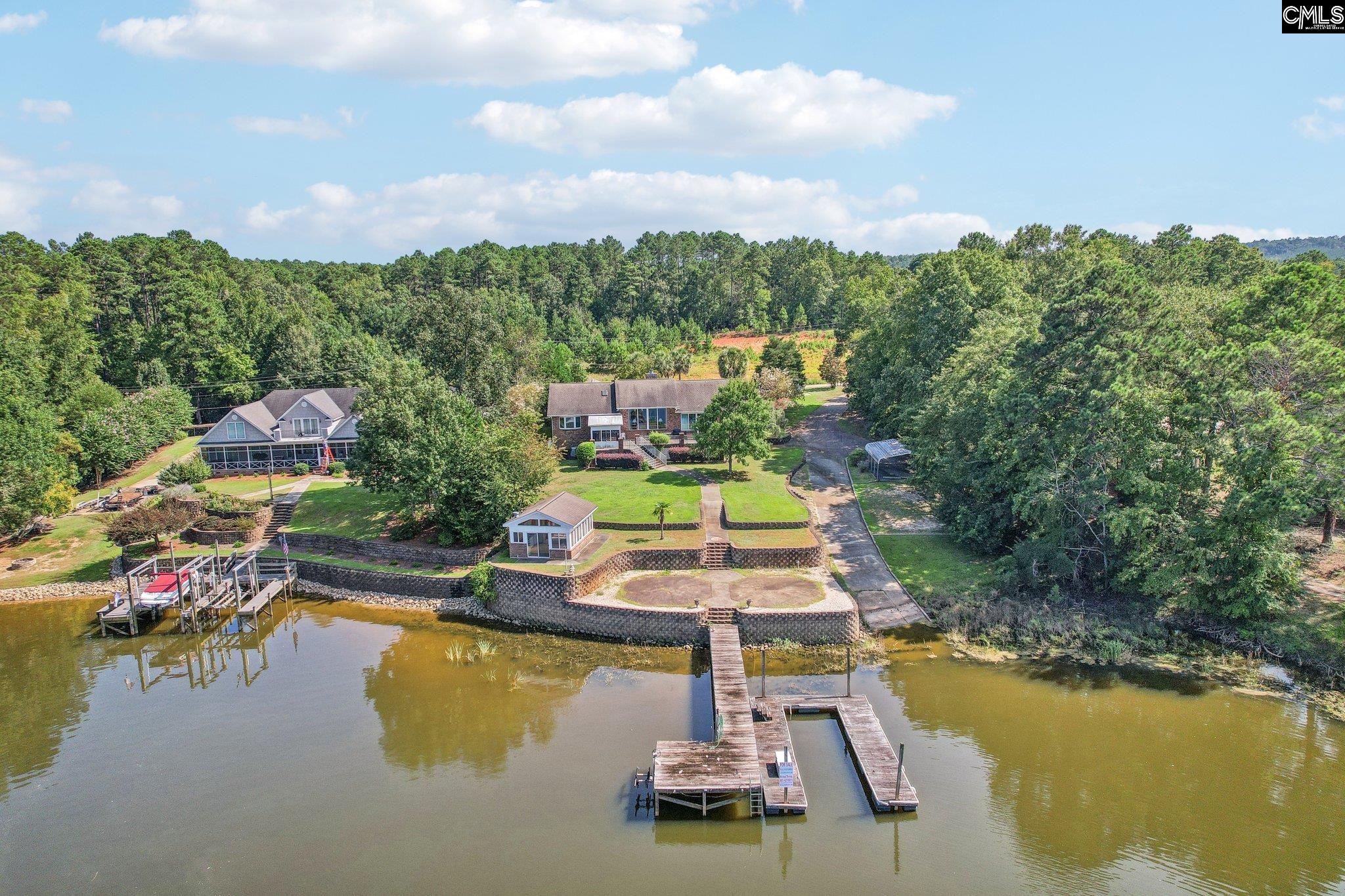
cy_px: 448
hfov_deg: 78.6
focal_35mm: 22
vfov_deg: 57.2
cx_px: 672
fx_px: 822
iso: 100
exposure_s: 1/1250
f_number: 2.8
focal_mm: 8.4
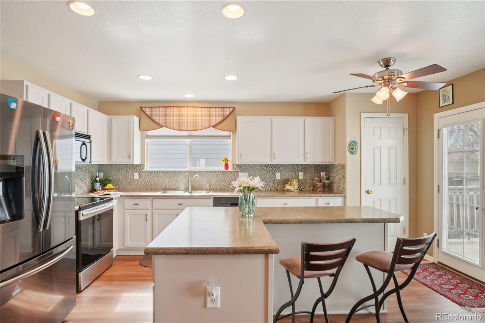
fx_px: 242
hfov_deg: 90.0
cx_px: 242
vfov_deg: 67.4
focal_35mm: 18
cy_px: 162
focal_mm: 12
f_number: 8
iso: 320
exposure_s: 1/30
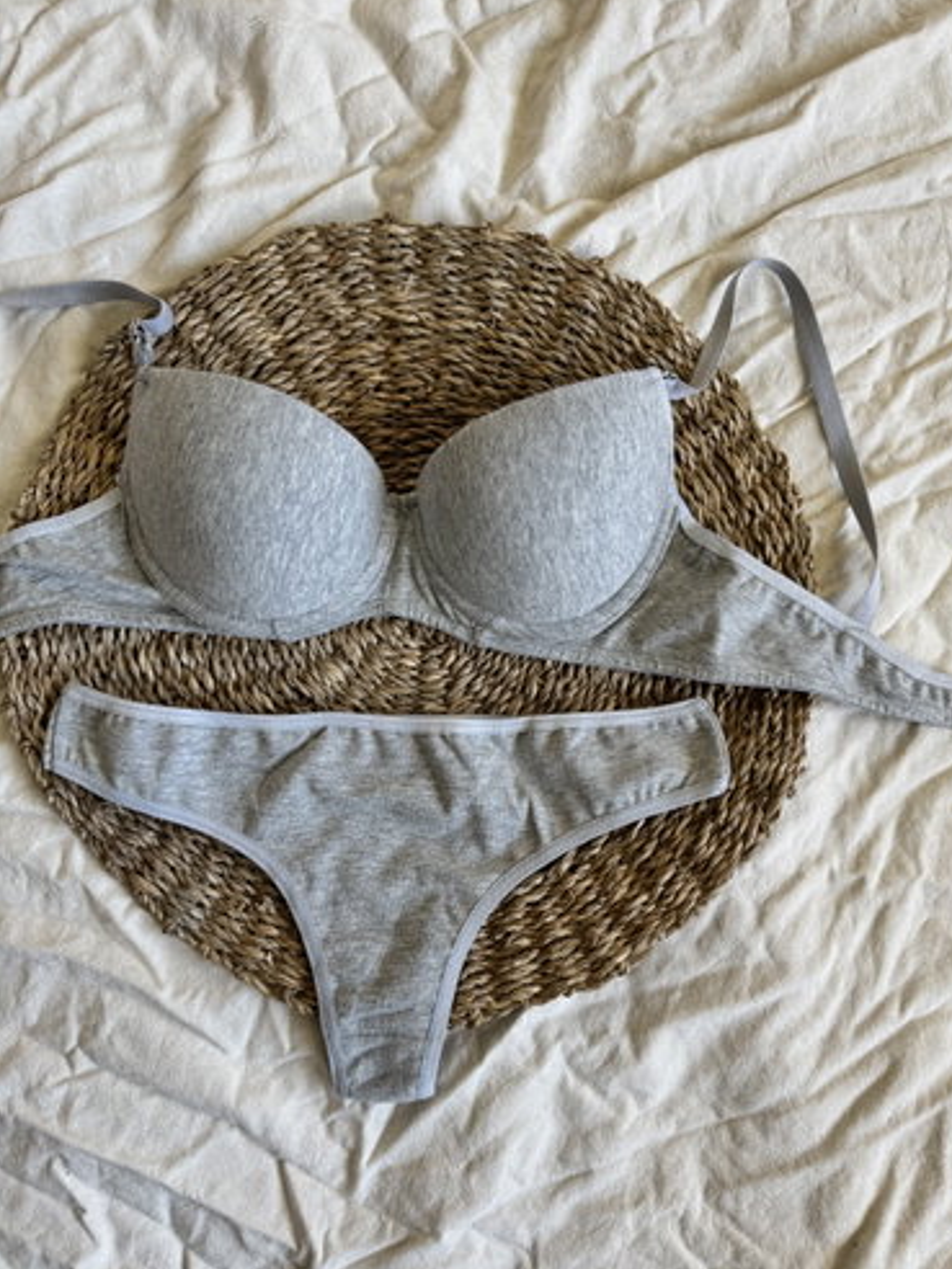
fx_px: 953
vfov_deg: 67.2
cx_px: 513
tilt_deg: -87.0
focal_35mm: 26
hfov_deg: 53.0
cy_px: 680
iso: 64
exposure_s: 1/121
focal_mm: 6.76
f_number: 1.78
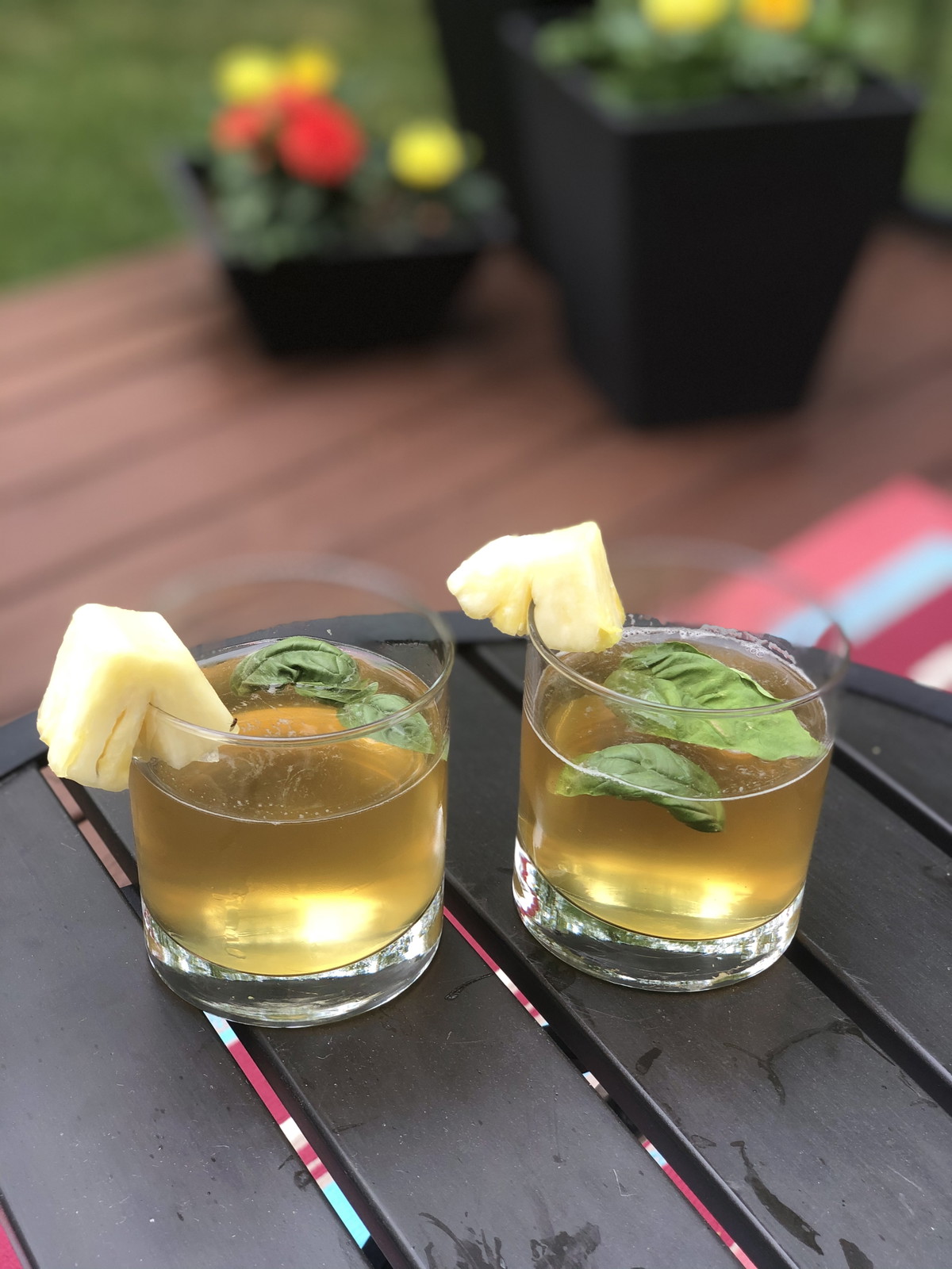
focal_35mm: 52
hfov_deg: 28.0
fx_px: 1907
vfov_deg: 36.8
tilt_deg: -31.6
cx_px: 476
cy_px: 634
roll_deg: -0.8
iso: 20
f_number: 2.4
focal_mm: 6
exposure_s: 1/60
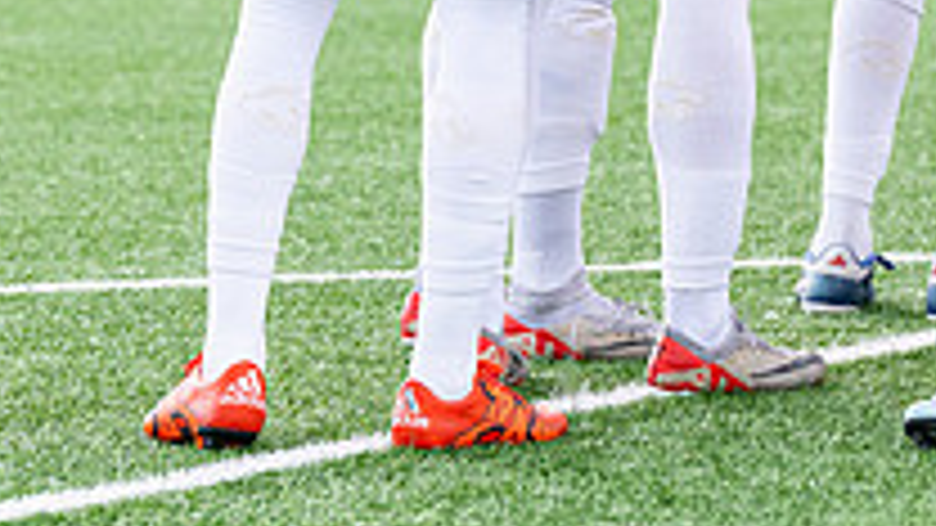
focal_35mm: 348
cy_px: -239
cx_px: 811
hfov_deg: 6.2
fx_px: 8637
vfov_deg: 3.5
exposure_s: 1/1250
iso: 800
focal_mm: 103
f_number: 4
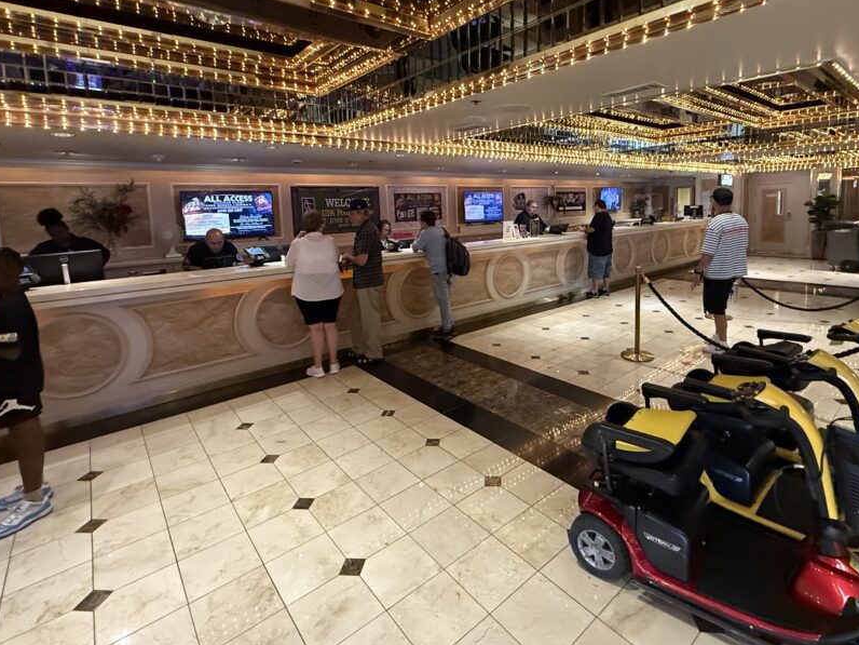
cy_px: 248
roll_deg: +1.8
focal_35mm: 18
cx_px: 473
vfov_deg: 70.6
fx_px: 447
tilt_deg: -4.6
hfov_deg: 87.5
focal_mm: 2.22
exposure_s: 1/60
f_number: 2.2
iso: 800
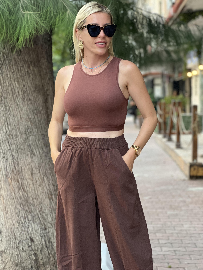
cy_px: 135
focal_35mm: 77
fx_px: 602
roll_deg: +0.3
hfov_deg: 19.1
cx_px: 102
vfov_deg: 25.3
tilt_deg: -1.9
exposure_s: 1/92
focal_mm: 9
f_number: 2.8
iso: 250
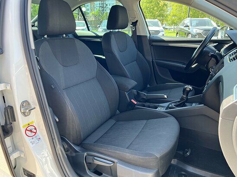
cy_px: 88
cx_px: 118
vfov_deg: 53.0
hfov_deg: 67.3
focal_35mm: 26
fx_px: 178
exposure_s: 1/160
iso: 64
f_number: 1.5
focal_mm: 5.7
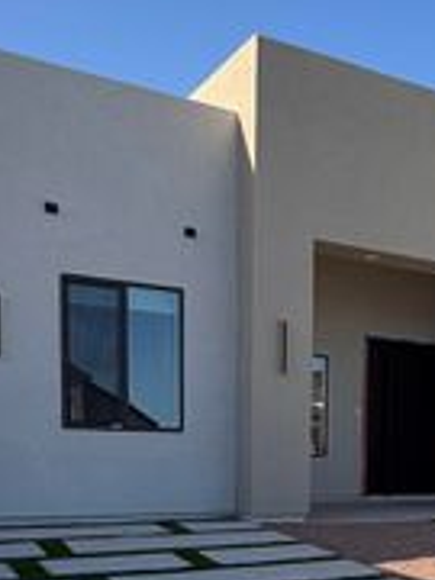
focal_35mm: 52
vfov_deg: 34.6
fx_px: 871
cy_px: 530
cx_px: 464
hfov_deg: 26.1
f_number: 2.2
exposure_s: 1/770
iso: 32
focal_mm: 2.22
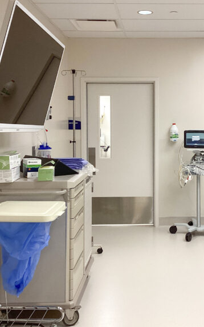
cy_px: 164
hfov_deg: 28.6
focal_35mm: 44
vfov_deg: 45.3
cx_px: 160
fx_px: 392
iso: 200
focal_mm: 3.3
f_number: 2.4
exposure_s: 1/60
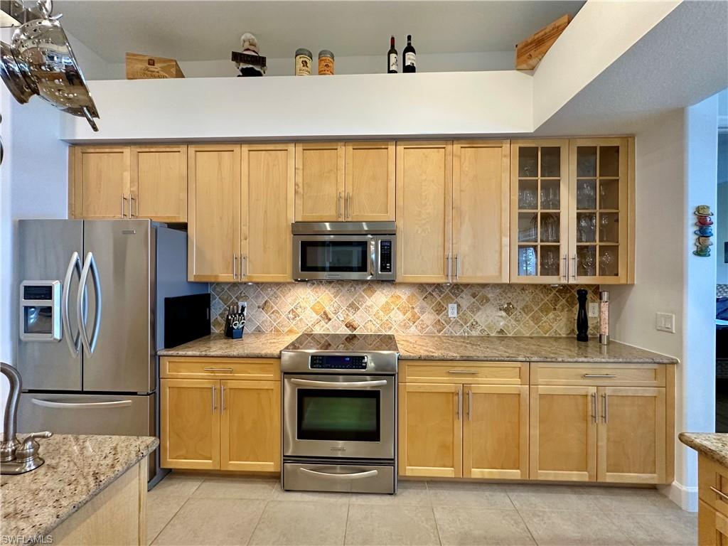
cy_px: 273
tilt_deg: +0.5
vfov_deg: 85.7
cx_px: 364
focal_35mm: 14
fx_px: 294
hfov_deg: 102.1
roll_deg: -0.1
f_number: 2.2
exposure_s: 1/60
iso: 320
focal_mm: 2.22
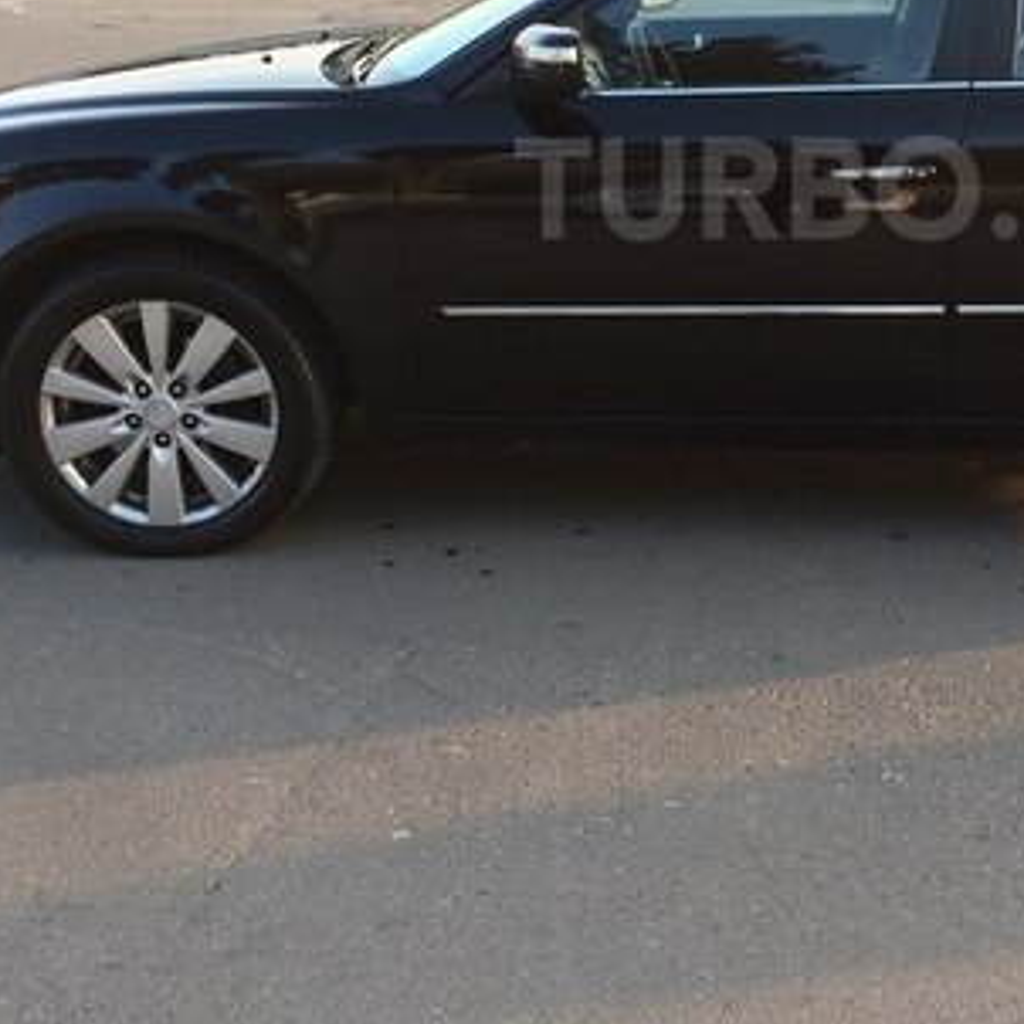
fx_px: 1874
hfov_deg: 29.6
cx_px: 861
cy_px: 188
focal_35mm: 56
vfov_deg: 29.8
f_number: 2.2
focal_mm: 4.15
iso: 32
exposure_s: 1/123
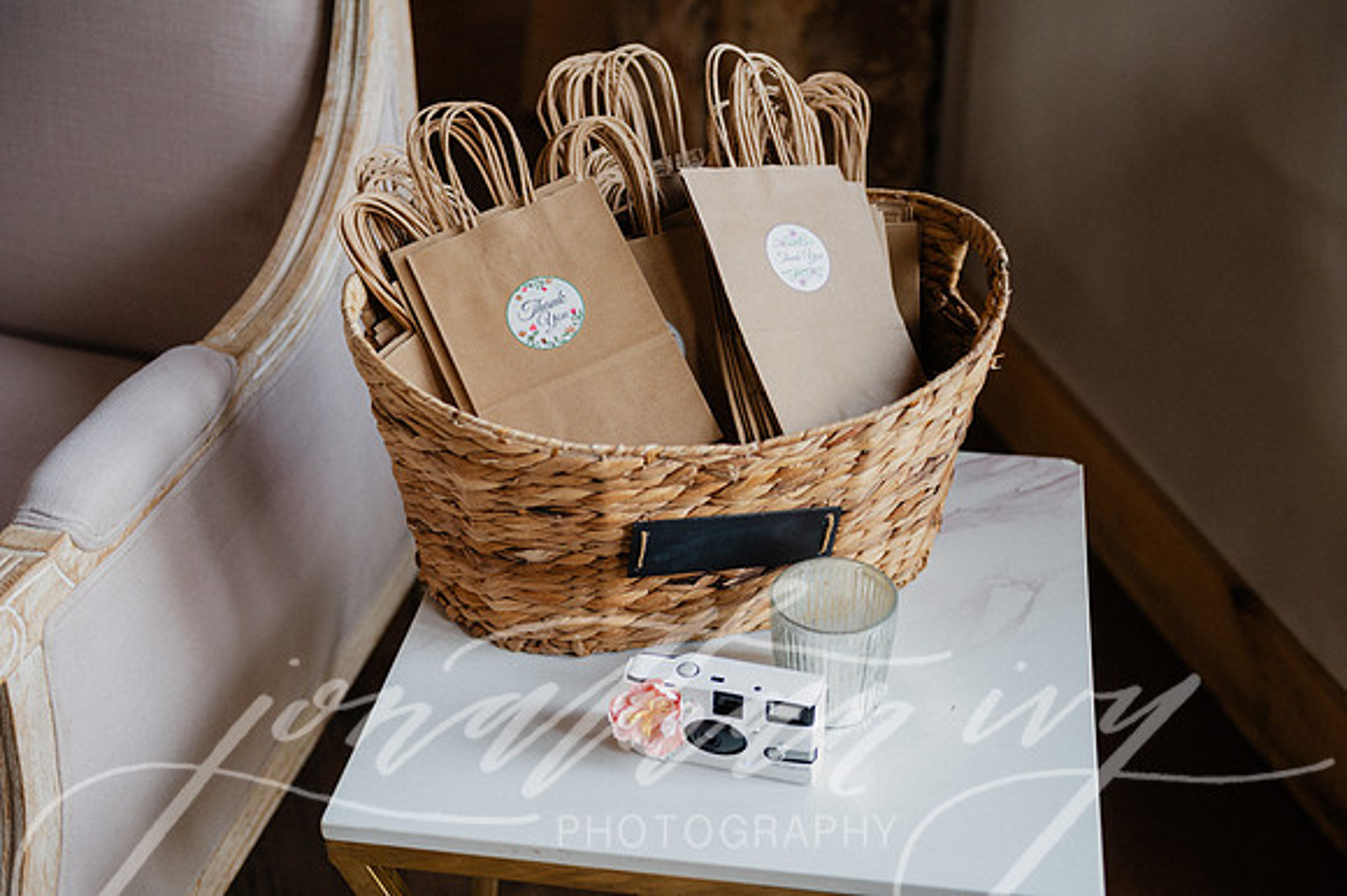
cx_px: 674
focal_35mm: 48
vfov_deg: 28.0
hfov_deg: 41.1
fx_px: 1795
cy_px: 448
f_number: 2.8
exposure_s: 1/200
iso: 800
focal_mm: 48
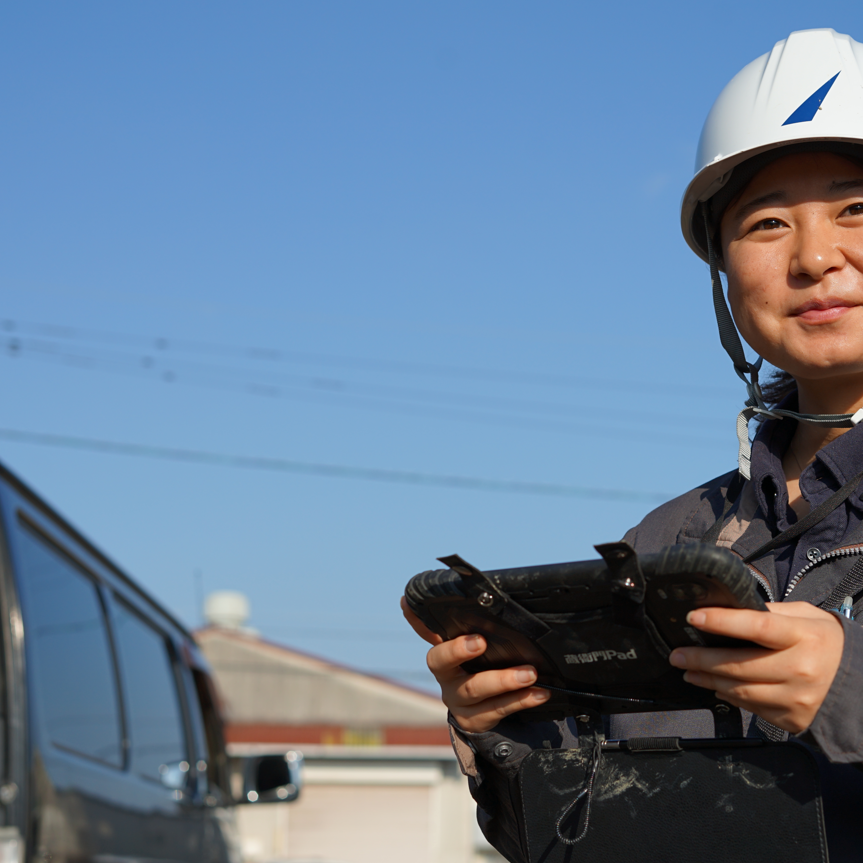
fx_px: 2115
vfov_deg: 23.1
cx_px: 555
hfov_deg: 23.0
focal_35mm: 75
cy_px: 425
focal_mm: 50
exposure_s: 1/800
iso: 100
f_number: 4.5
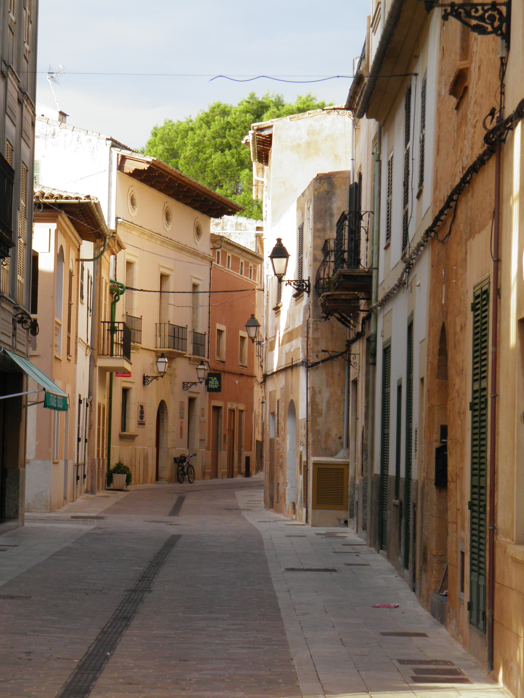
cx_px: 64
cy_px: 348
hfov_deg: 13.7
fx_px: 2160
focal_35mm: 107
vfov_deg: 18.4
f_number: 4.9
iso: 50
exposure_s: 1/80
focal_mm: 14.4
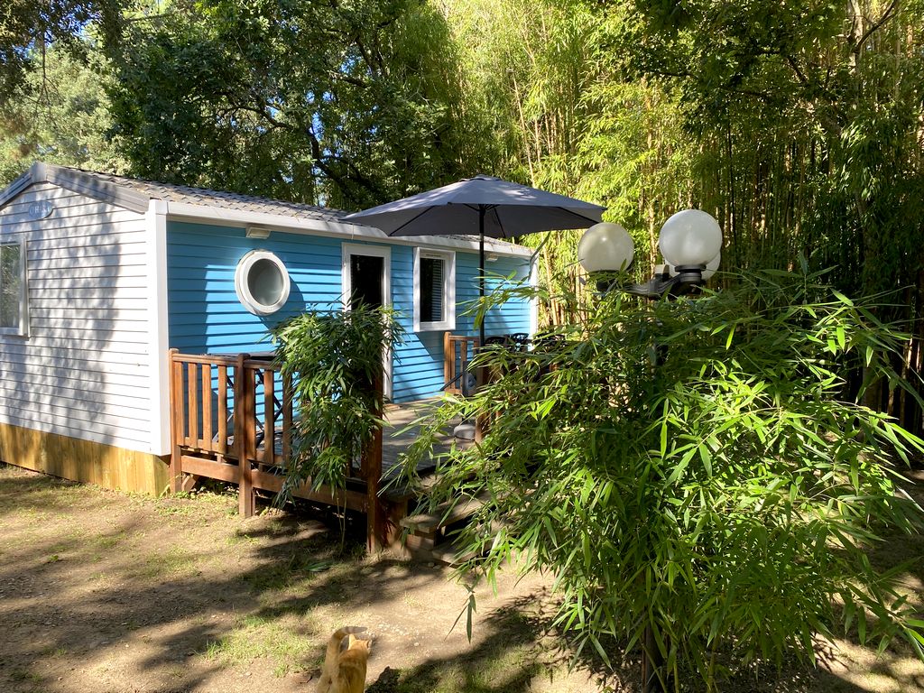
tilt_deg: -4.8
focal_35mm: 26
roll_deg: +0.1
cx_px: 462
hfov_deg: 67.3
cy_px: 346
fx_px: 694
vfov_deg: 53.1
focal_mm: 4.25
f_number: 1.8
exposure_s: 1/407
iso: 32
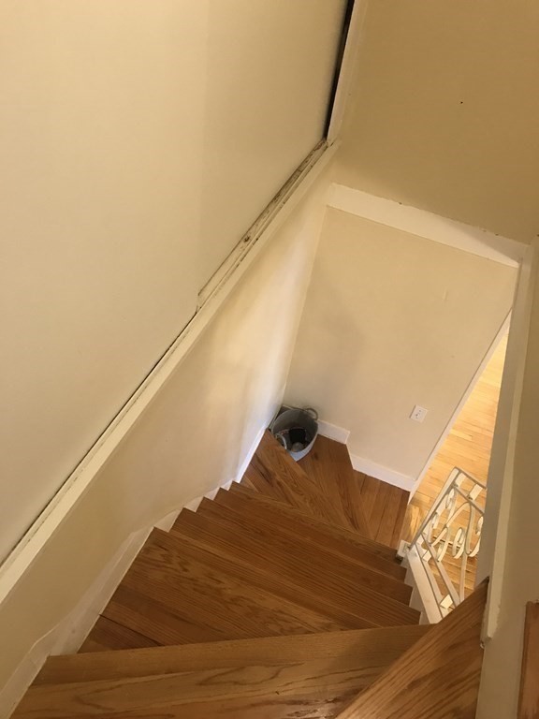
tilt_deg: -46.3
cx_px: 270
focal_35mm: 28
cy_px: 360
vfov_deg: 63.4
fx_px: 581
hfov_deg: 49.7
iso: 64
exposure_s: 1/15
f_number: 1.8
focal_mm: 3.99
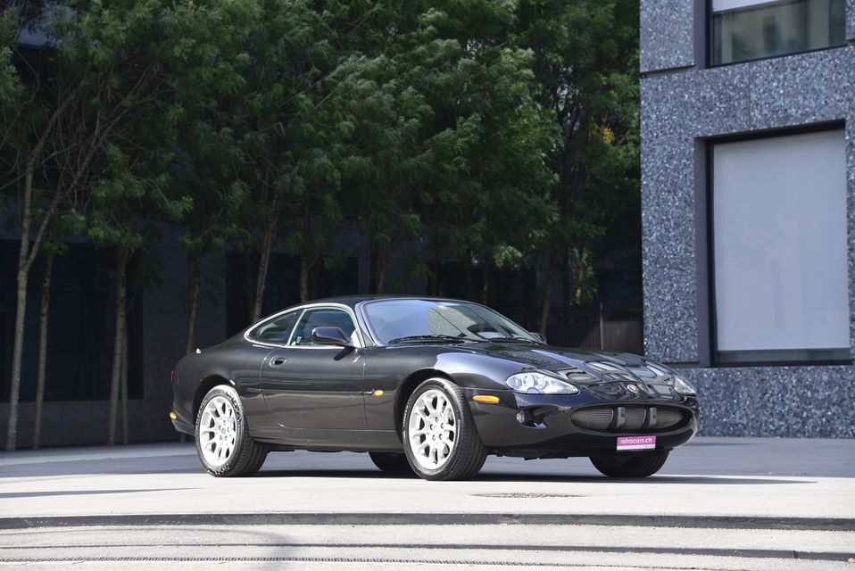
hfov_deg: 21.4
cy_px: 286
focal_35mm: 95
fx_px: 2258
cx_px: 428
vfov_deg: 14.4
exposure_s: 1/200
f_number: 6.3
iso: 250
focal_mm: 95
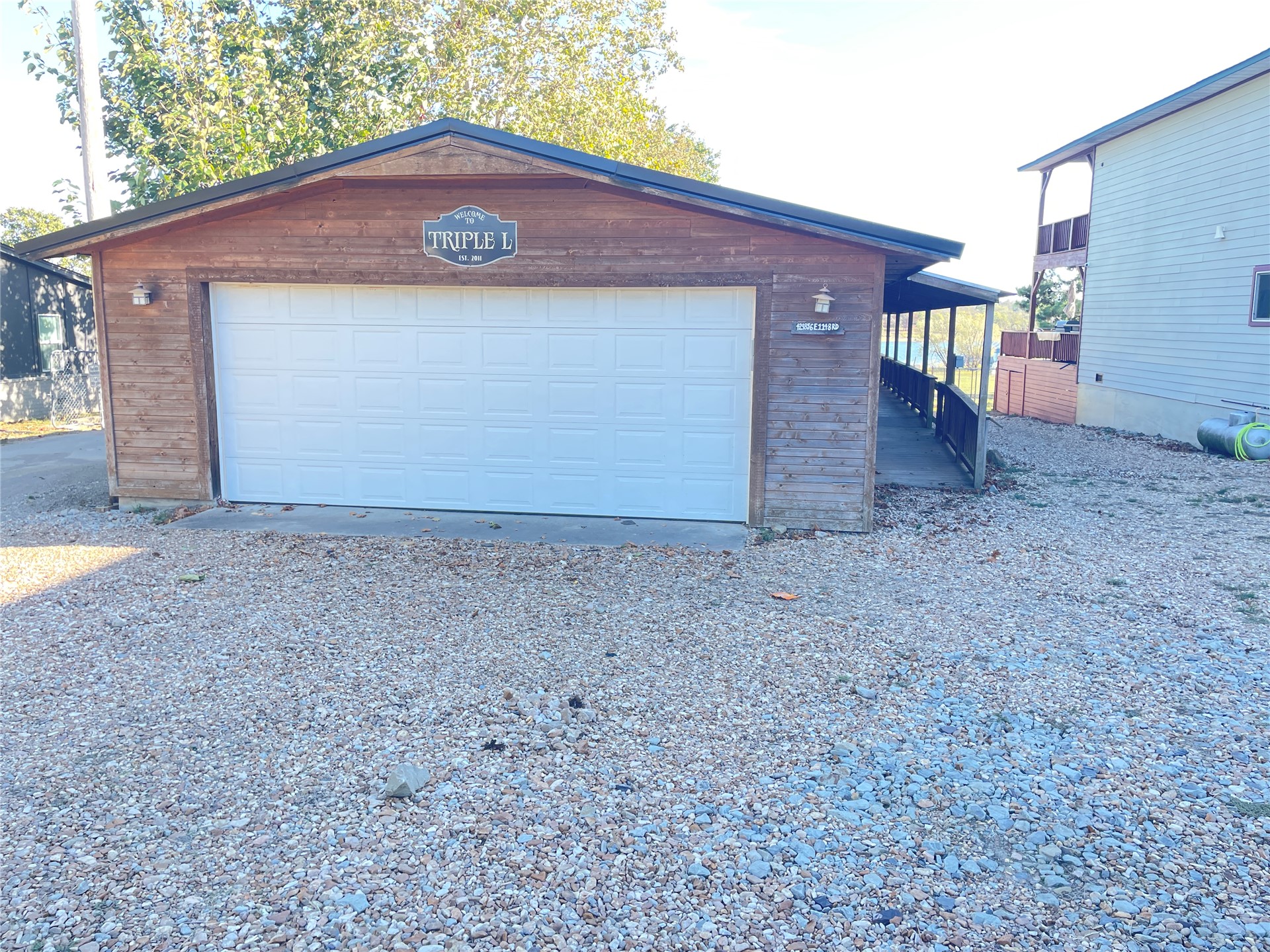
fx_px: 954
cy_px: 476
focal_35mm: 26
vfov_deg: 53.1
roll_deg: +0.7
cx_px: 635
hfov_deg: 67.3
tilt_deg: -9.4
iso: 32
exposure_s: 1/156
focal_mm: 4.2
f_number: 1.6
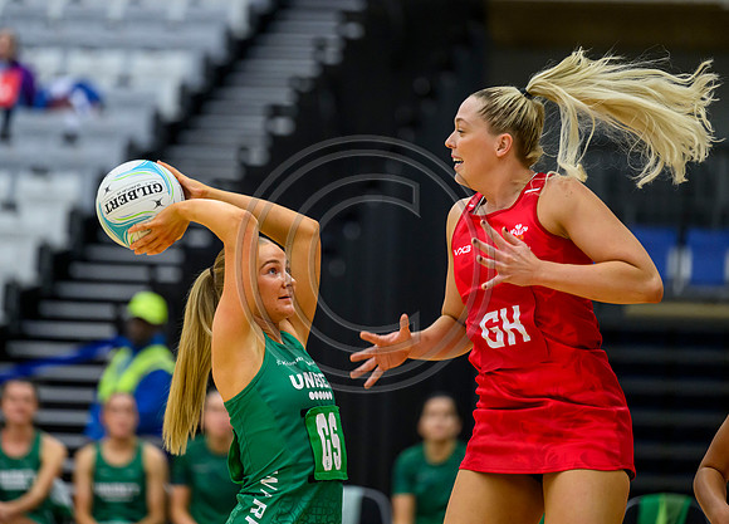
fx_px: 4818
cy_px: 235
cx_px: 295
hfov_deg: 8.7
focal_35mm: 232
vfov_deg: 6.2
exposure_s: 1/1000
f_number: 2.8
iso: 4000
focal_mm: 200
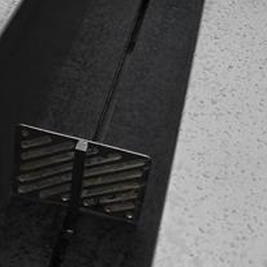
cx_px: 123
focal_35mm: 77
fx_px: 672
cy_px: 60
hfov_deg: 22.5
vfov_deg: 22.2
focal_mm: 14
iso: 160
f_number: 5.6
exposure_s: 1/320
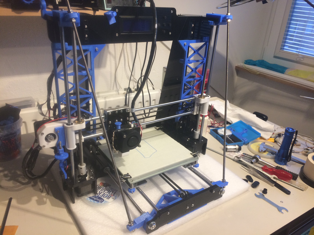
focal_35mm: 29
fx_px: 263
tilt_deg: -25.3
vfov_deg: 48.2
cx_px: 157
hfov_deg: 61.7
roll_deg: -2.5
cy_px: 118
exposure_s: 1/33
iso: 64
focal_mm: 4.15
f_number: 2.2
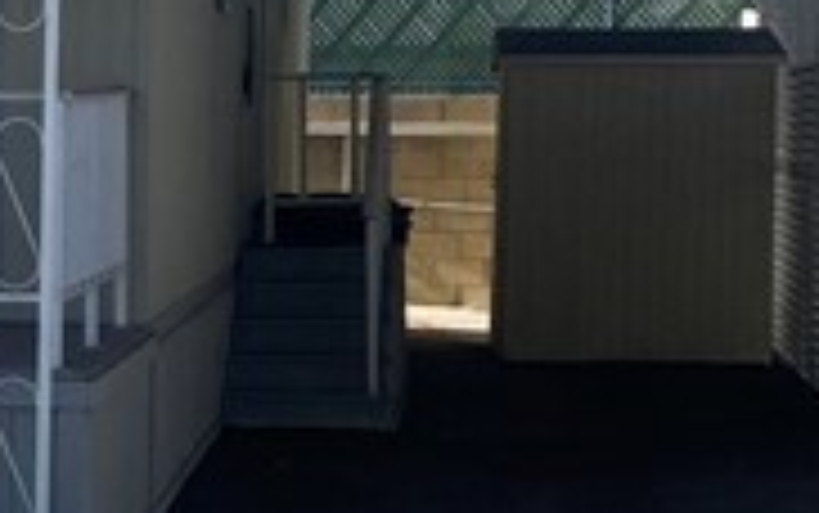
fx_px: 3462
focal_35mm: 155
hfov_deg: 12.4
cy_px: 338
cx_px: -644
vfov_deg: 8.5
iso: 32
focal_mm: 4.25
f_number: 1.8
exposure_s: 1/3610
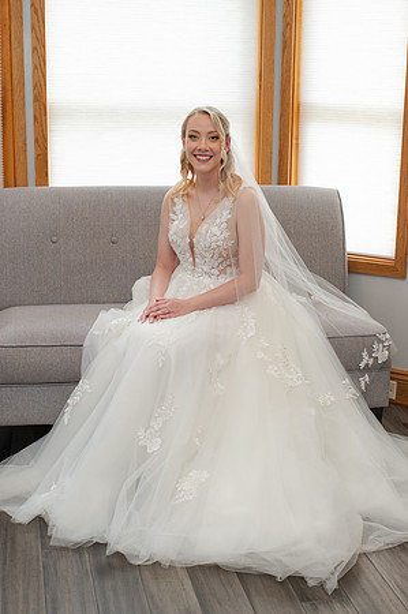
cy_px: 307
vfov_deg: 37.8
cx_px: 229
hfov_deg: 25.6
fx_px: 896
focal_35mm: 53
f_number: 3.5
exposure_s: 1/200
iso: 800
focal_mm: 35
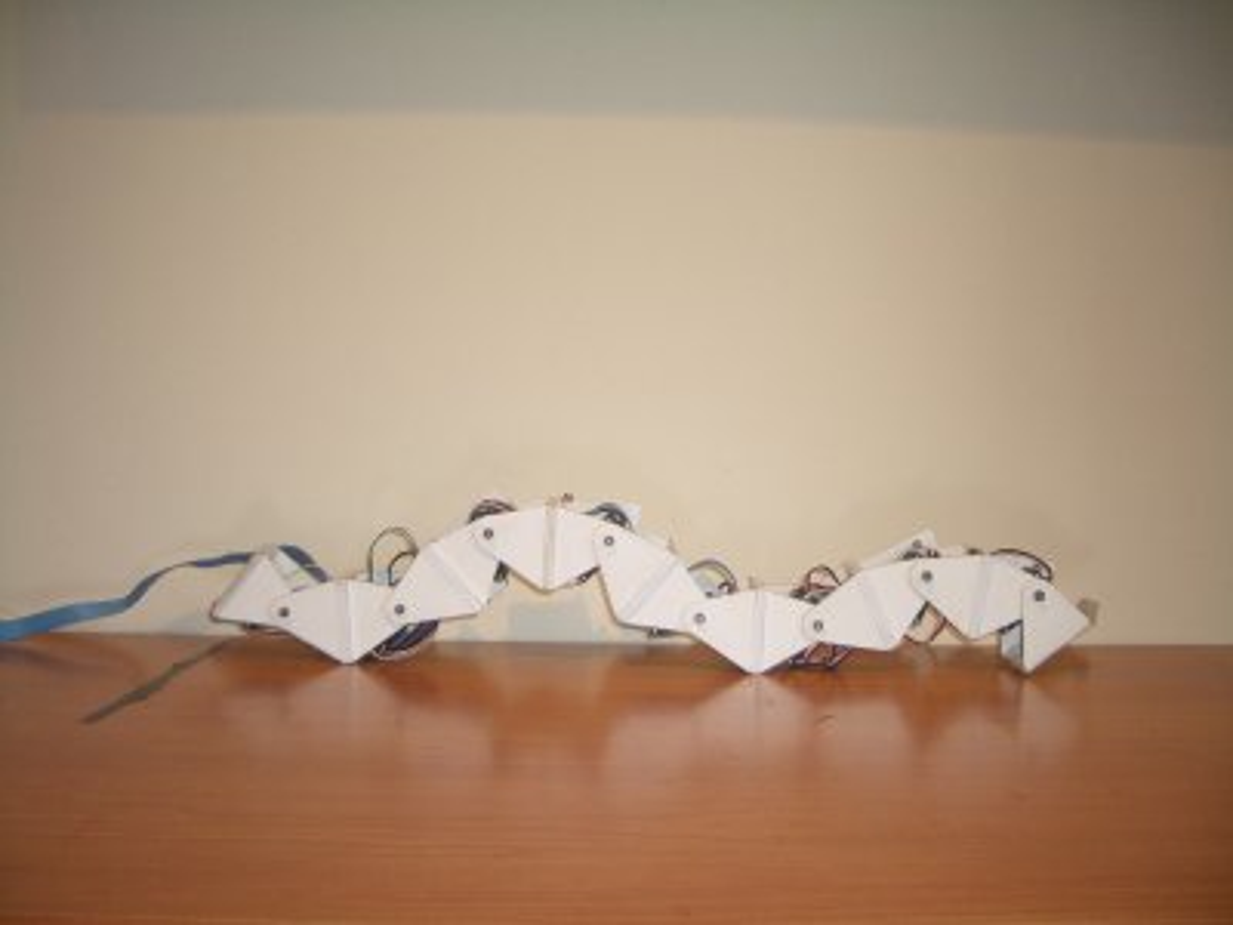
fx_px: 1247
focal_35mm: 35
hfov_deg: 52.6
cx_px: 616
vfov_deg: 40.7
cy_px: 462
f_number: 2.6
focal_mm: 5.8
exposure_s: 1/60
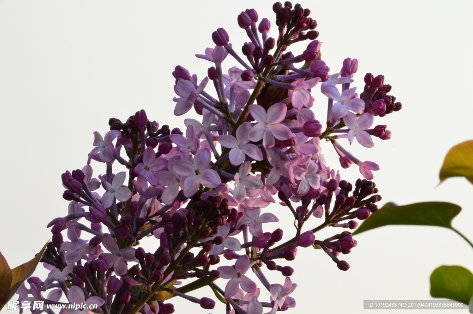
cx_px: 236
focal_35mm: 240
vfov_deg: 5.7
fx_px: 3151
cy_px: 157
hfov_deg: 8.6
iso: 2500
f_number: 25
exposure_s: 1/250
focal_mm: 160
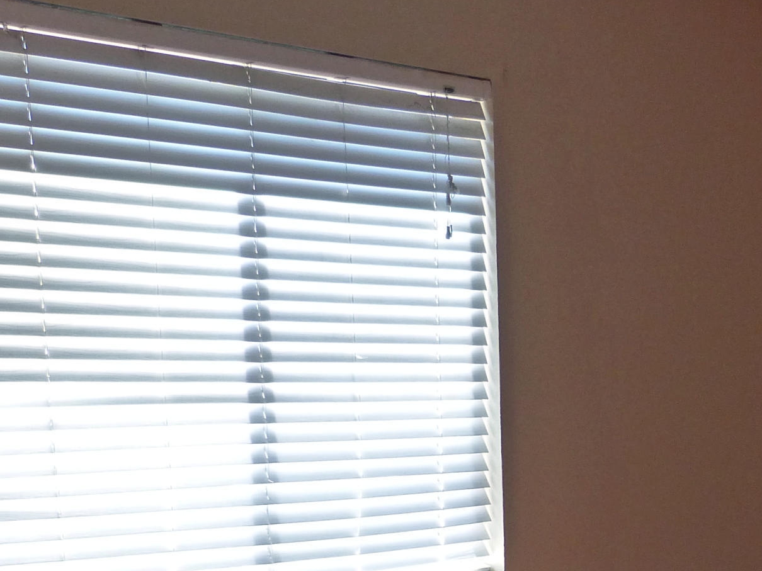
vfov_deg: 22.5
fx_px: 1365
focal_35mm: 62
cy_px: 599
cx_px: 743
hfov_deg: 29.4
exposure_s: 1/60
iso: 200
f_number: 2.8
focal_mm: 4.5
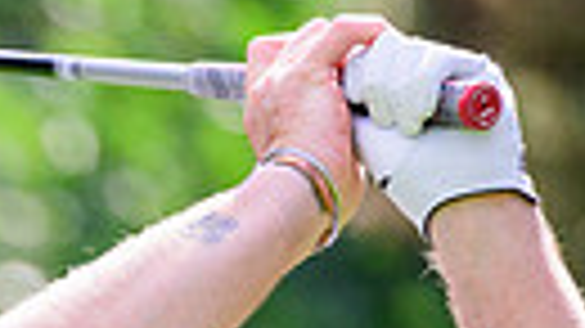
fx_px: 28980
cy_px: 789
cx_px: -472
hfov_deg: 1.2
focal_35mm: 1869
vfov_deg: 0.6
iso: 1250
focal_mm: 400
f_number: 5.6
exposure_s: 1/2000
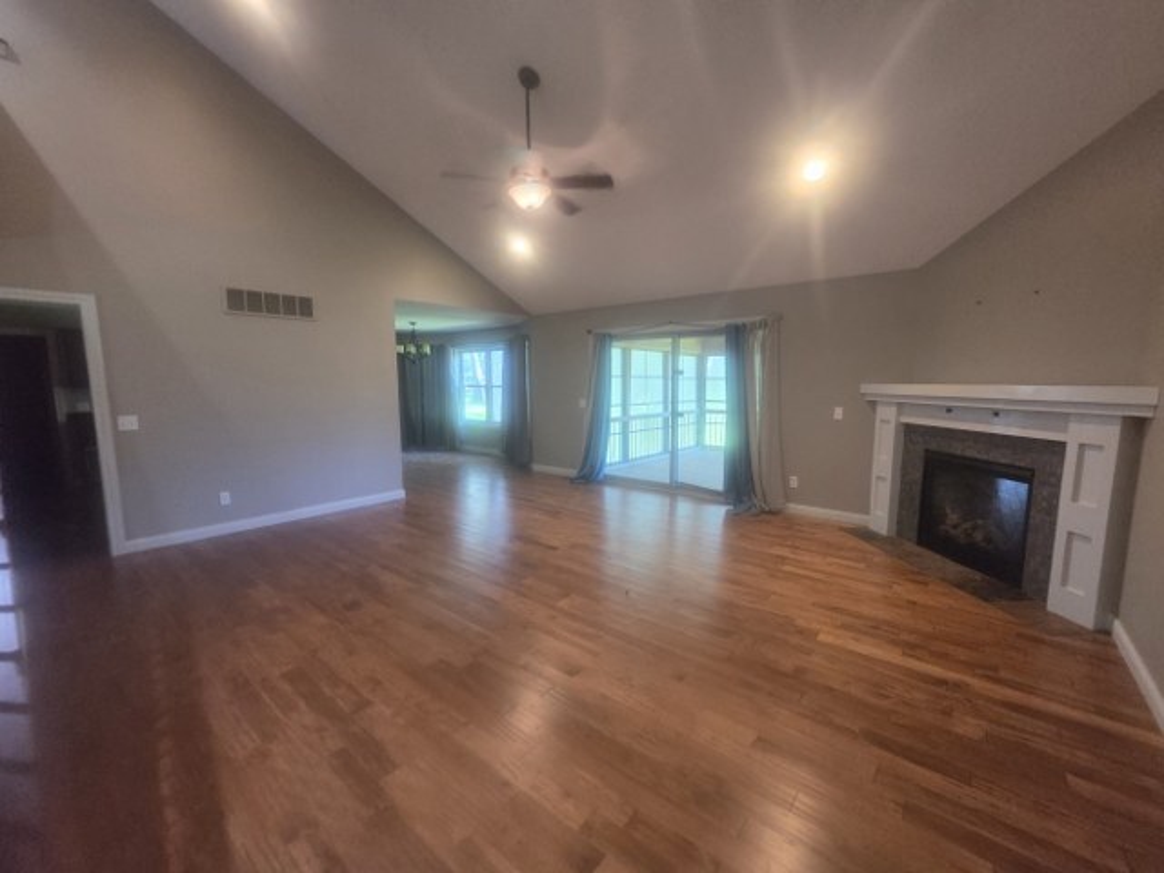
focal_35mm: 13
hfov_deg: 106.2
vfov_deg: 89.9
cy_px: 436
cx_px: 582
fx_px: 437
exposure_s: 1/60
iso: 1000
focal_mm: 2.2
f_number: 2.2
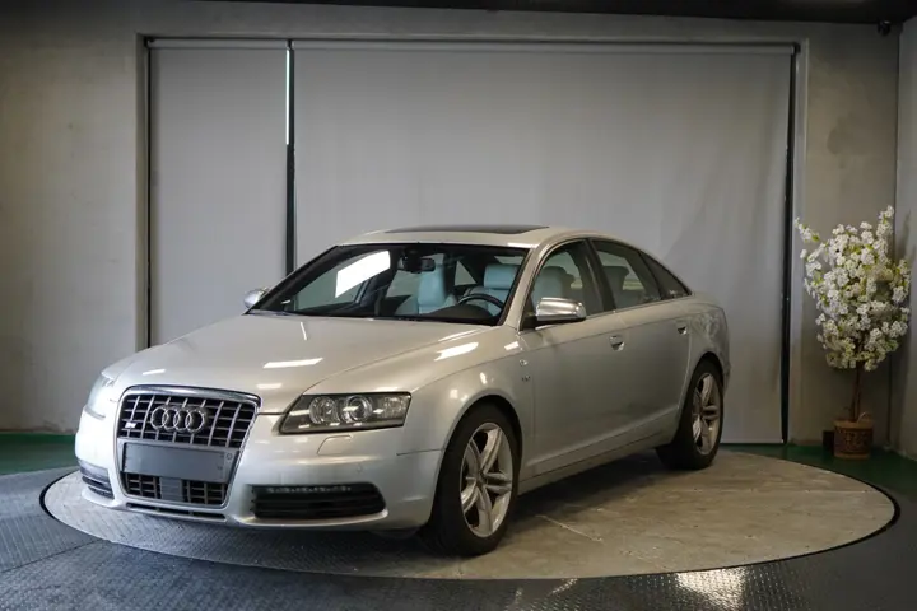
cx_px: 458
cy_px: 306
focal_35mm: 56
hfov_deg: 35.6
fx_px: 1426
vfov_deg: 24.2
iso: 1250
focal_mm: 56
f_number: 5
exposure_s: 1/160
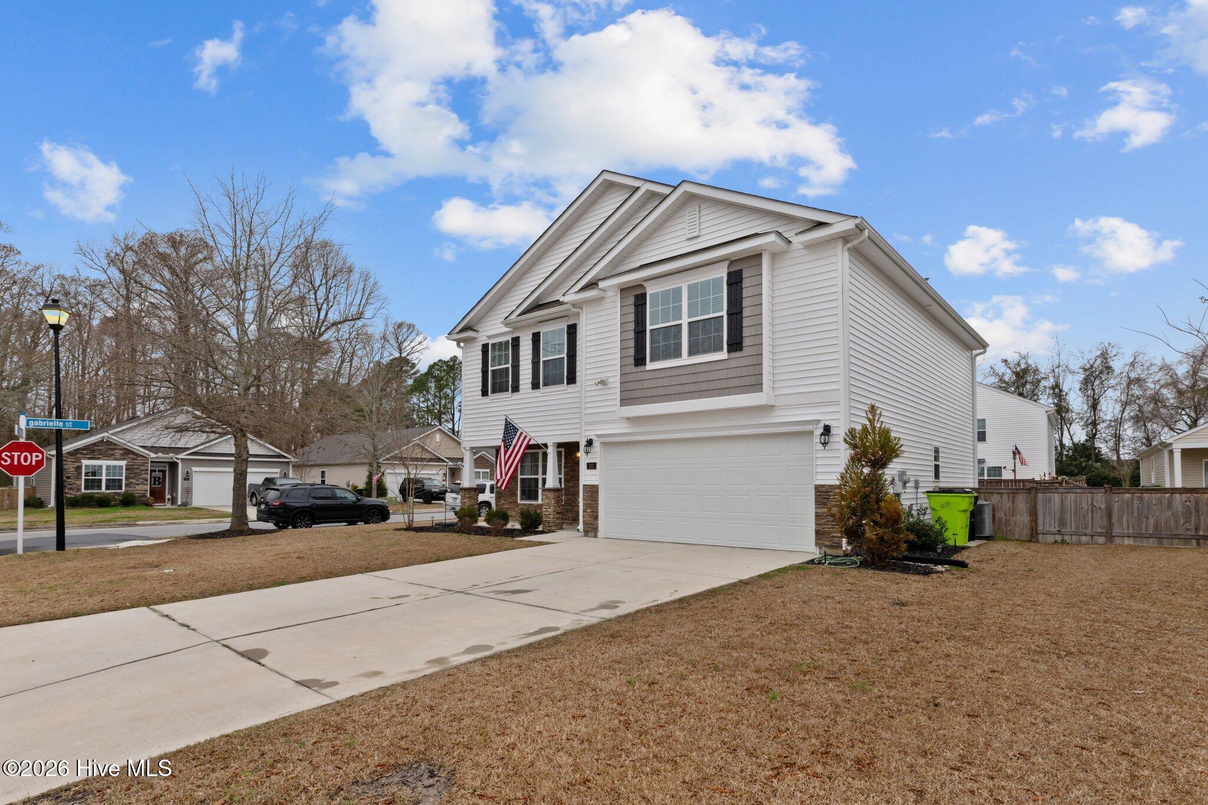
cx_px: 604
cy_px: 402
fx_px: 604
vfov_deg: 67.4
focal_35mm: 18
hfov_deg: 90.0
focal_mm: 18
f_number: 9
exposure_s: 1/125
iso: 400
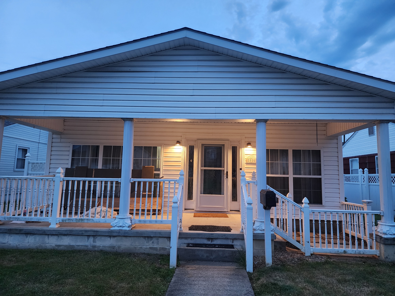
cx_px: 198
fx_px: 262
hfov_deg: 73.9
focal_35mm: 23
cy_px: 148
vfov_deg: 58.9
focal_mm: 6.4
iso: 640
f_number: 1.8
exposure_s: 1/60
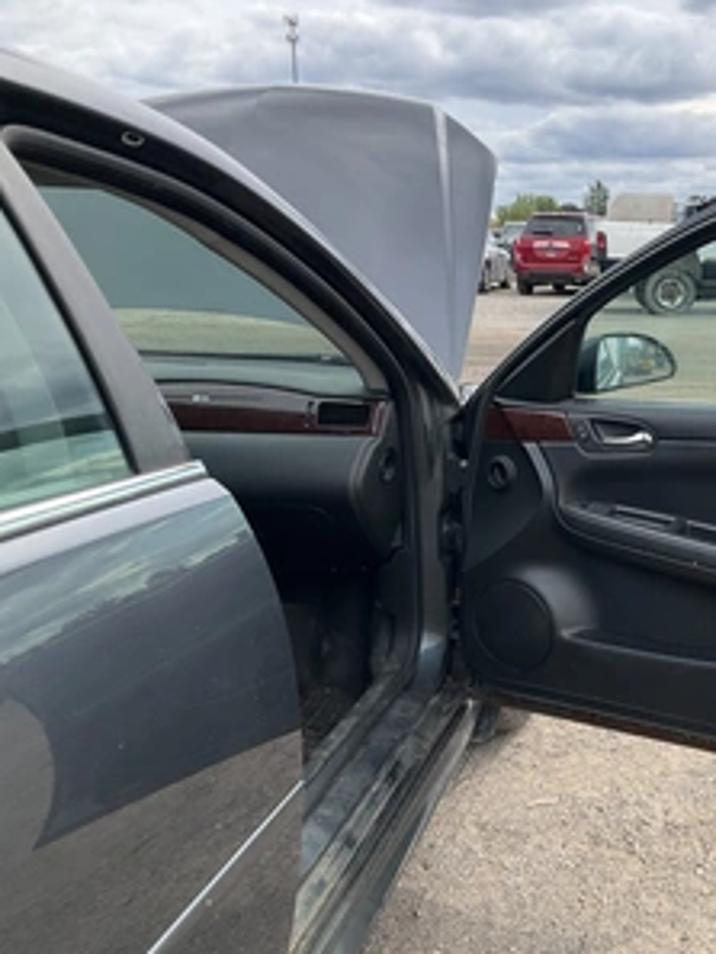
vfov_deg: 47.8
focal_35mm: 39
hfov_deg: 35.3
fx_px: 1075
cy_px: 475
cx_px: 604
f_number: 1.8
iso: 25
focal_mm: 3
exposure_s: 1/599
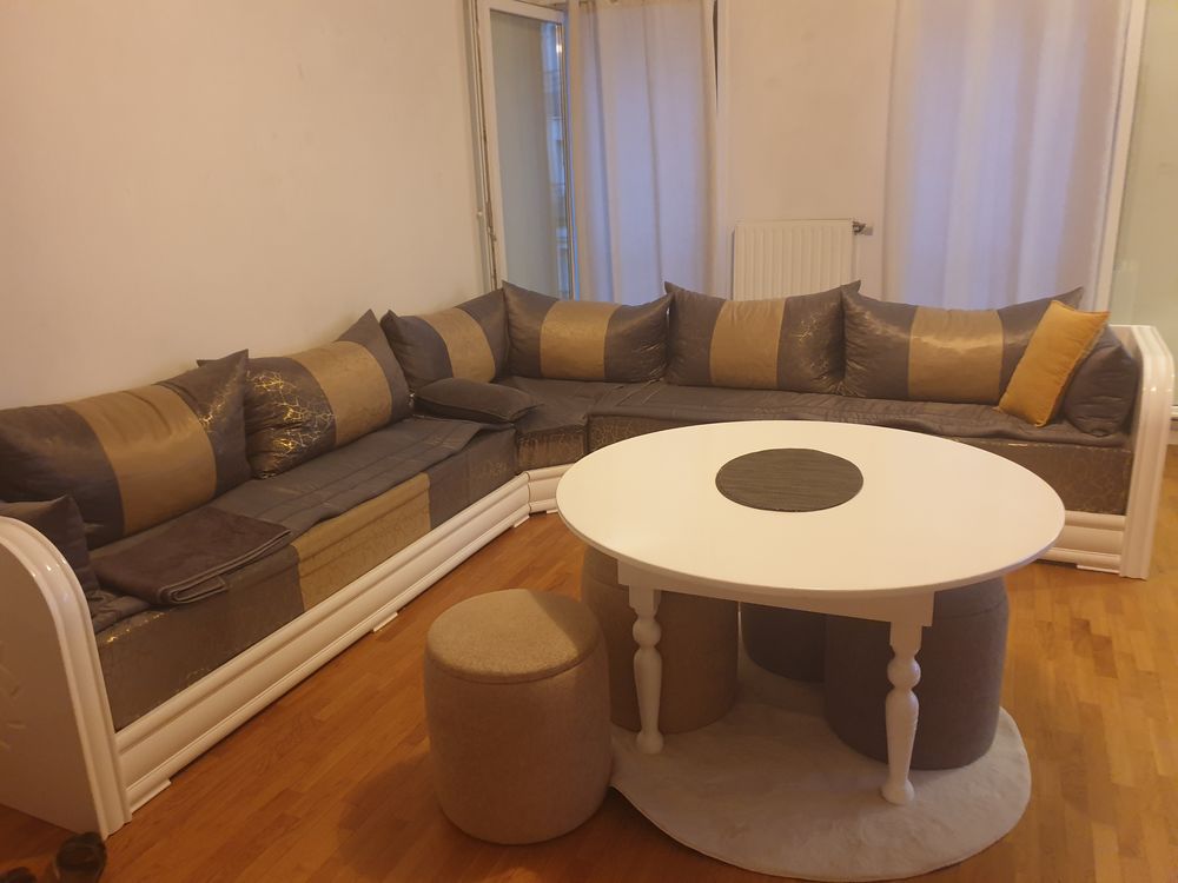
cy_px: 442
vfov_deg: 53.1
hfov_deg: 67.3
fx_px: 885
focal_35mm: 26
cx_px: 589
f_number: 1.5
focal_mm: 4.3
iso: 320
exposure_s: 1/17
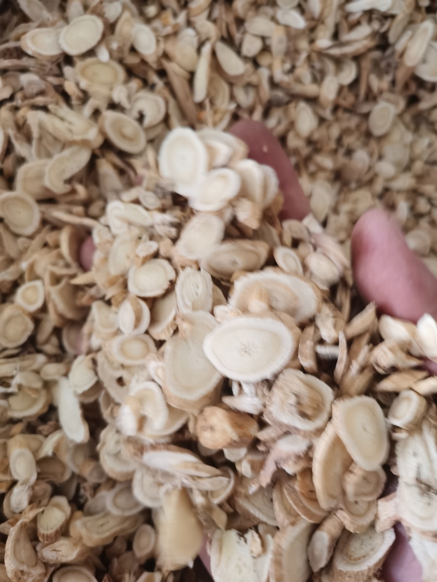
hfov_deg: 51.3
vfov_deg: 65.3
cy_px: 291
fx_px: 455
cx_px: 218
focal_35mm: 27
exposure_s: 1/25.7
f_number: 1.8
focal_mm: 5.58
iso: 400
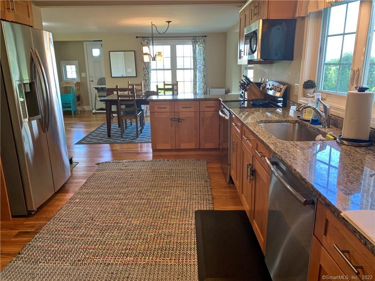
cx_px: 188
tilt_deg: -13.5
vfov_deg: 53.1
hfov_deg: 67.3
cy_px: 140
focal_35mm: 26
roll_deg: +0.4
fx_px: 282
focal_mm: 4.25
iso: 125
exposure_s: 1/60
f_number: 1.8
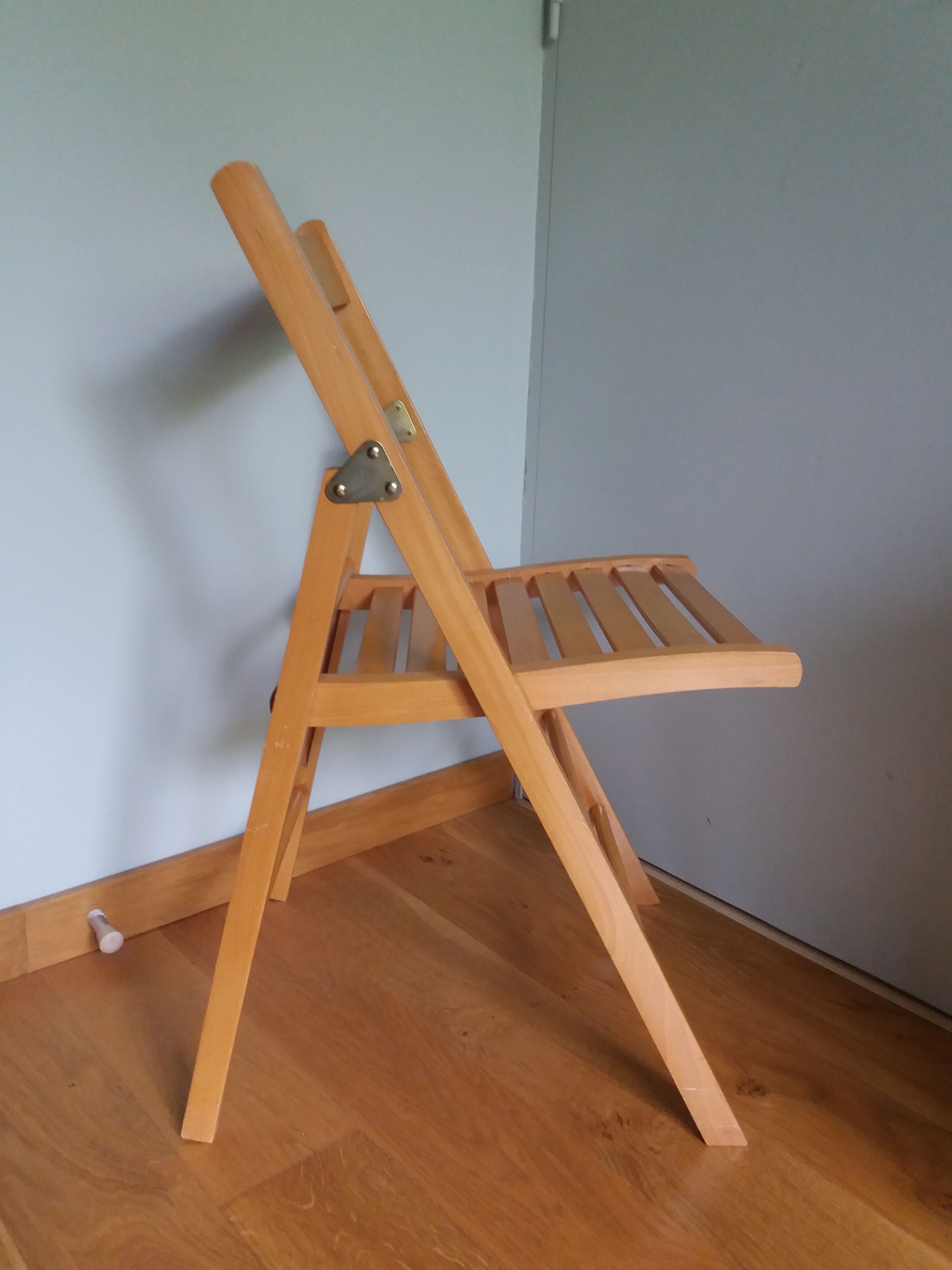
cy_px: 635
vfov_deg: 63.4
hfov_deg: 49.7
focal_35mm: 28
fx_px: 1027
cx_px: 476
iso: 200
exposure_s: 1/25
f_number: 1.9
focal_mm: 3.7
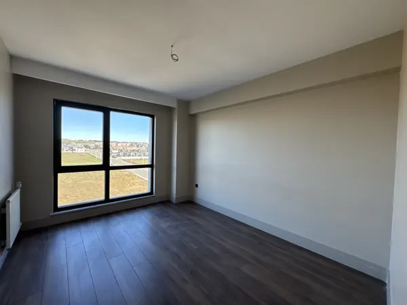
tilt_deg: -1.7
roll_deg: -1.7
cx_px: 204
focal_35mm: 14
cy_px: 152
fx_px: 165
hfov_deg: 102.1
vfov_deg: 85.7
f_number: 2.2
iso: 50
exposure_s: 1/99
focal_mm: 2.22
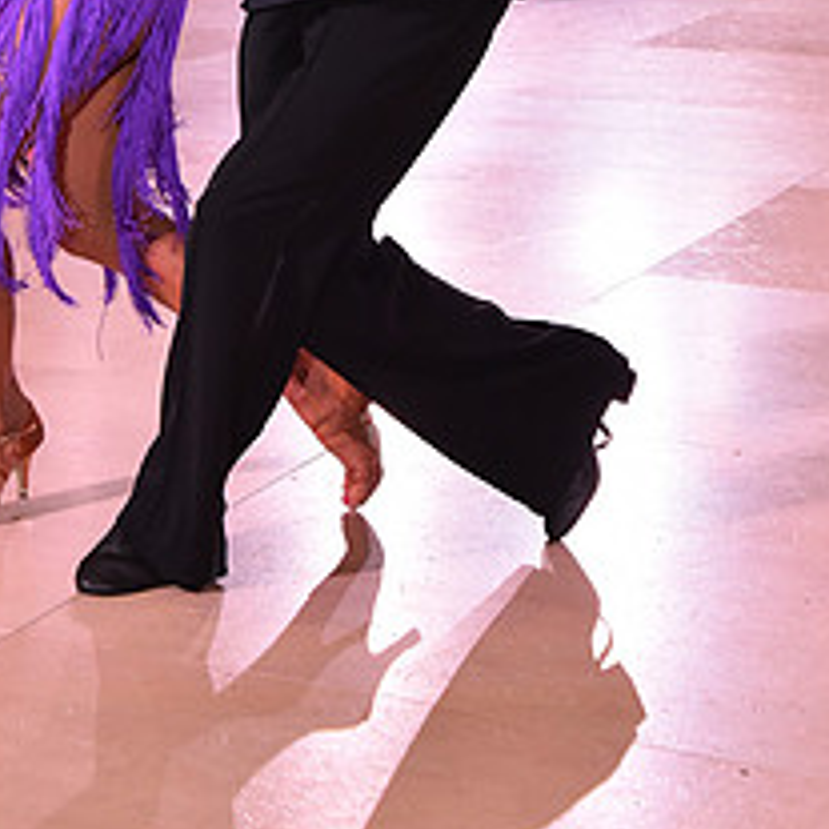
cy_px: -144
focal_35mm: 105
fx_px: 2845
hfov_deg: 16.5
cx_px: 234
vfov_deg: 16.0
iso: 2500
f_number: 6.3
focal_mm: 44
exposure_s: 1/320
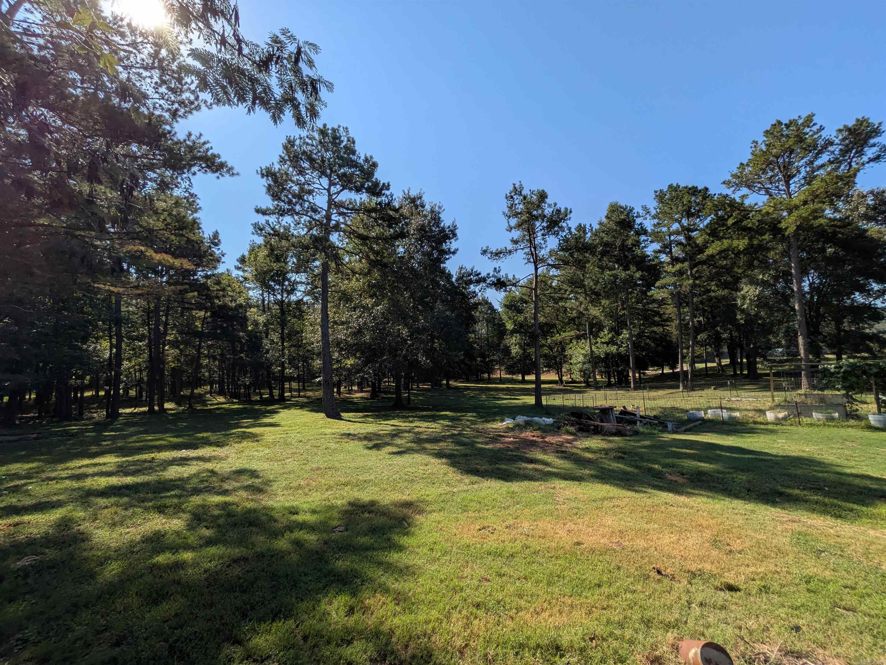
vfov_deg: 85.7
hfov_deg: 102.0
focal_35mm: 14
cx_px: 443
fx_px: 358
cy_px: 332
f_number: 2.2
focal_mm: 1.83
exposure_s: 1/3704
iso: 51
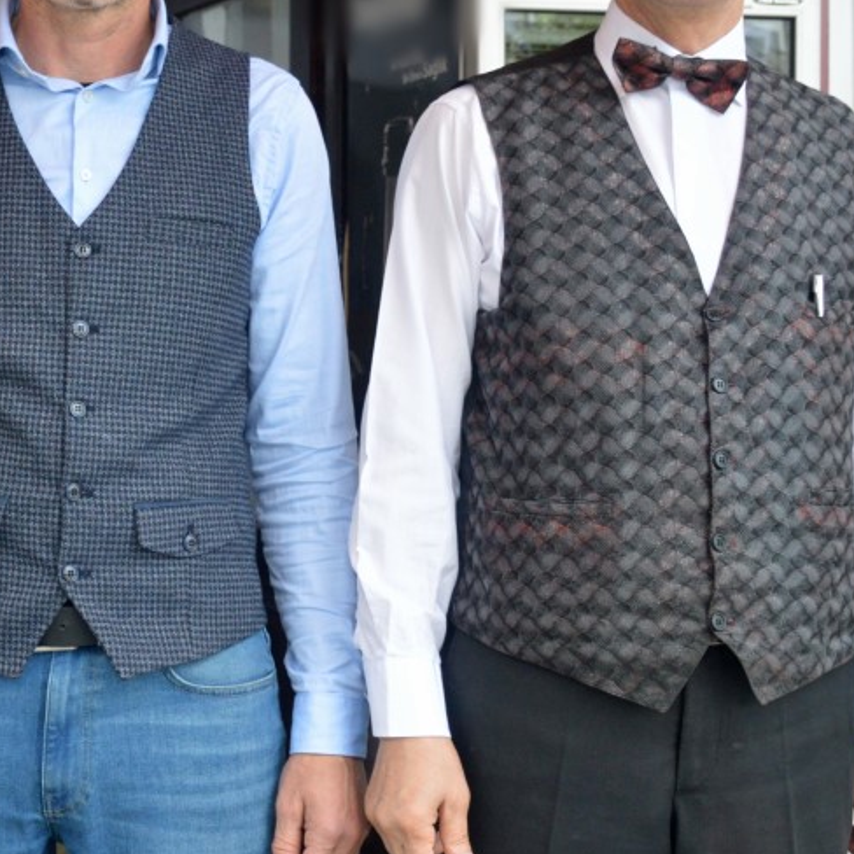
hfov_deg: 23.3
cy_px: 327
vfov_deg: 23.9
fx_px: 2011
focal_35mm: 72
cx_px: 79
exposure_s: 1/125
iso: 800
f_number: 4.5
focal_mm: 23
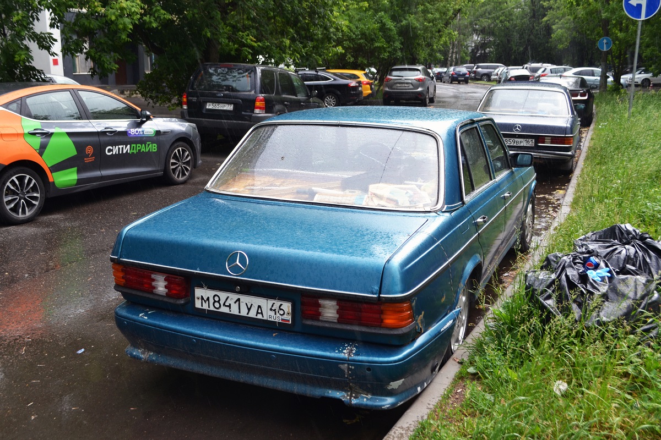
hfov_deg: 53.1
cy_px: 220
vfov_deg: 36.9
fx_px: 661
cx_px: 330
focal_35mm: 36
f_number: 5.6
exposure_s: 1/125
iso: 160
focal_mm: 24
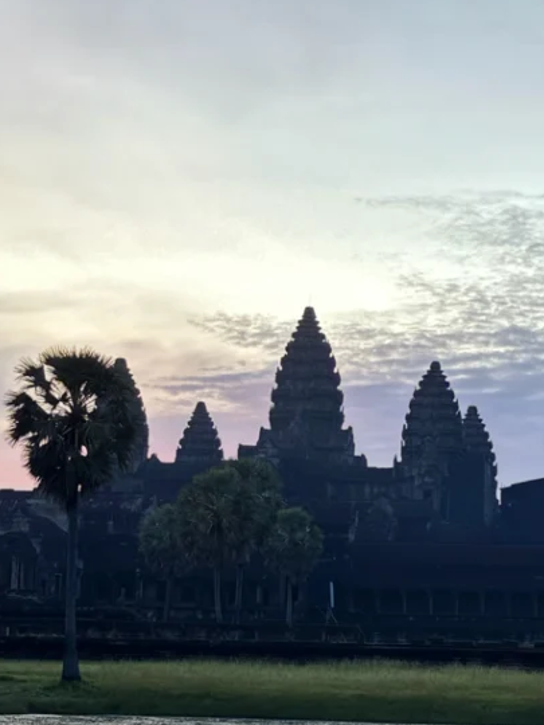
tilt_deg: +5.5
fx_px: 1907
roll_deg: -1.5
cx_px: 359
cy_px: 498
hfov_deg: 16.2
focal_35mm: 91
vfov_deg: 21.4
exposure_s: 1/26
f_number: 1.78
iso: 640
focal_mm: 6.76
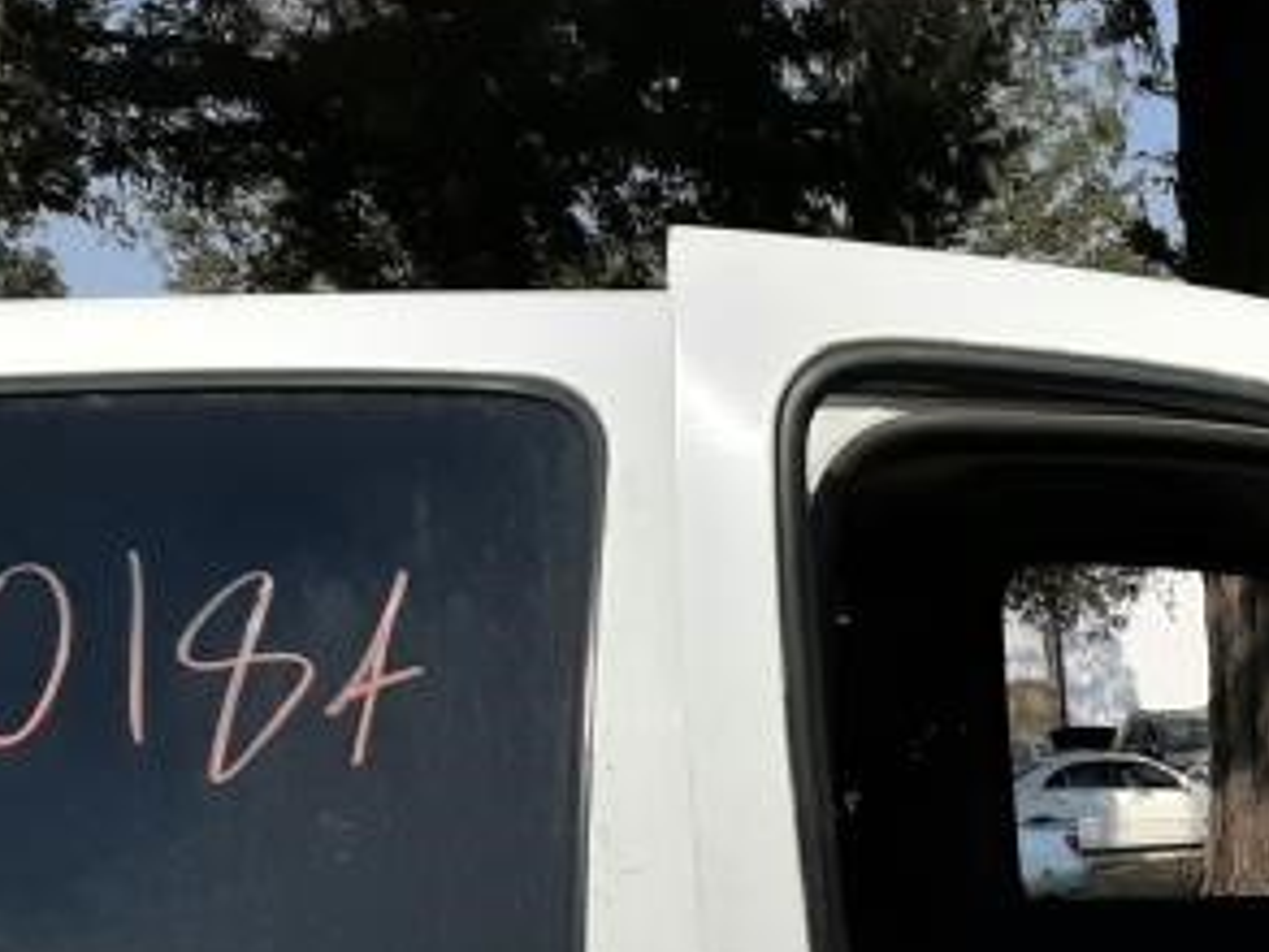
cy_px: 1168
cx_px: 1659
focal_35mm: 71
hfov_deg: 24.0
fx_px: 2604
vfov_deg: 19.4
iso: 40
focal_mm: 3.93
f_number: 1.7
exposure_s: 1/7092
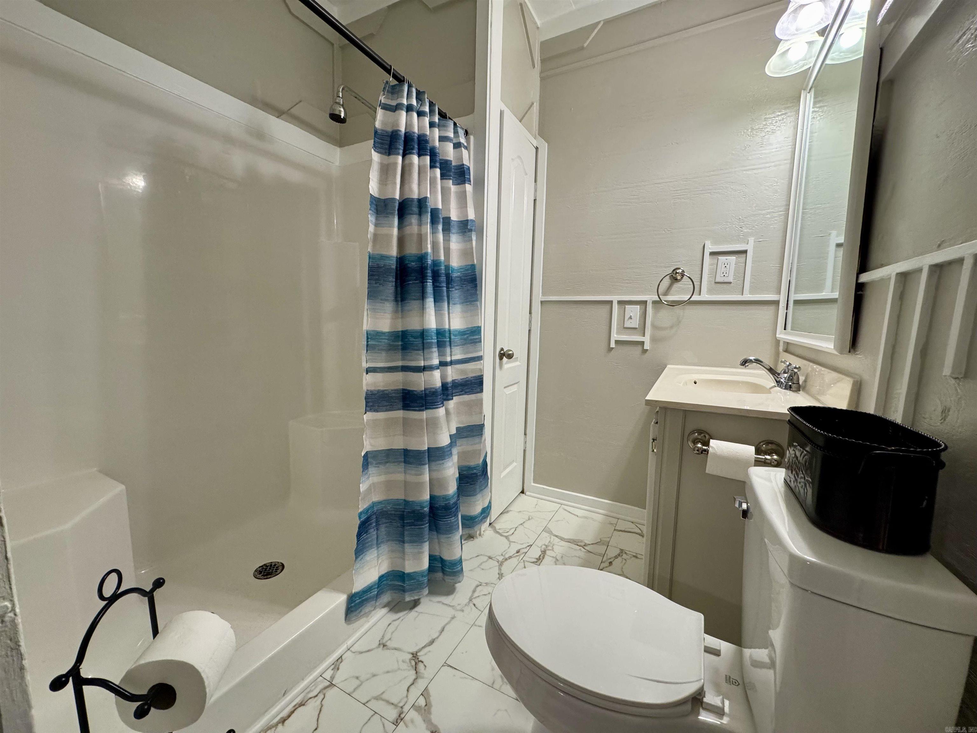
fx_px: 395
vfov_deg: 85.7
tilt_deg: -8.0
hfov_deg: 102.1
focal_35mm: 14
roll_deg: -0.9
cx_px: 488
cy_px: 366
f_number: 2.2
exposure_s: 1/120
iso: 250
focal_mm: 2.22
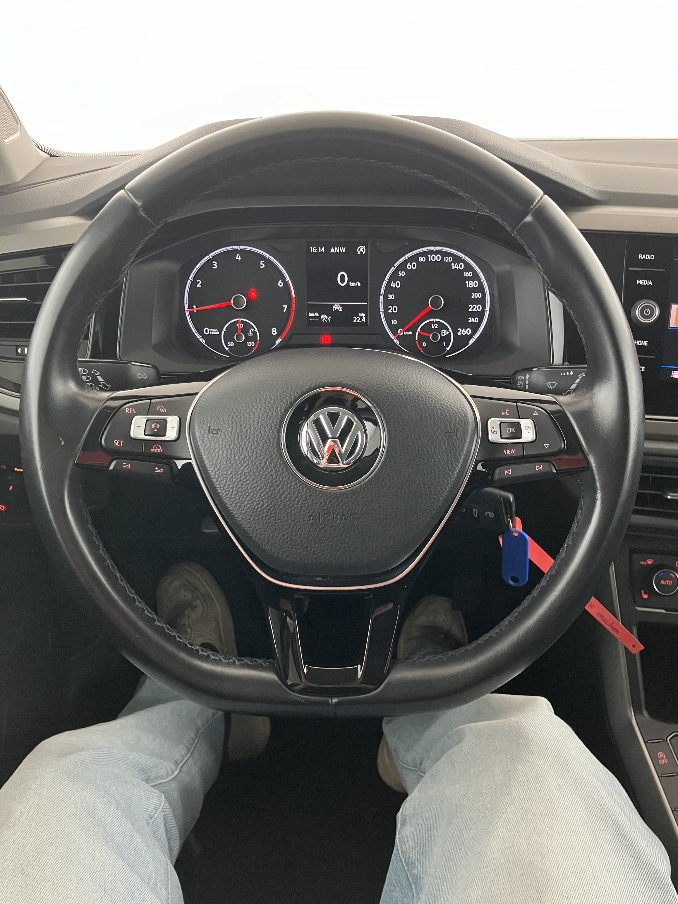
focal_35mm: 29
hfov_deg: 48.2
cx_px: 346
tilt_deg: -29.8
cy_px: 467
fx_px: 757
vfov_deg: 61.6
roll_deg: -1.4
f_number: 1.8
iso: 320
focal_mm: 3.99
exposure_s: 1/56
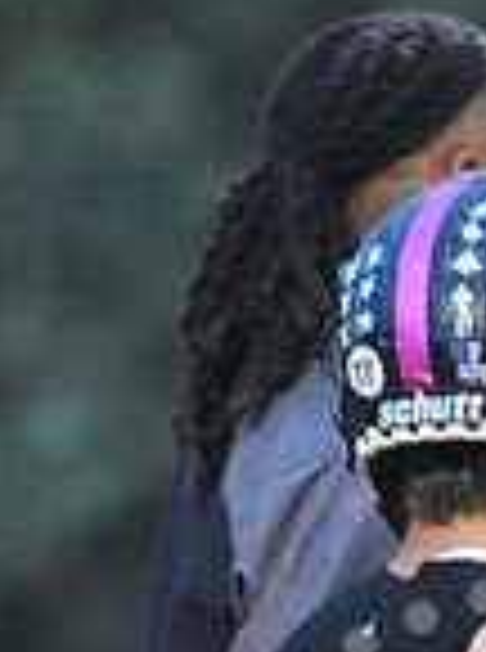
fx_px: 36252
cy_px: 1106
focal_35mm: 1928
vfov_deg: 1.0
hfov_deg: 0.8
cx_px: 608
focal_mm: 500
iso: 6400
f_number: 6.3
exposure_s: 1/200
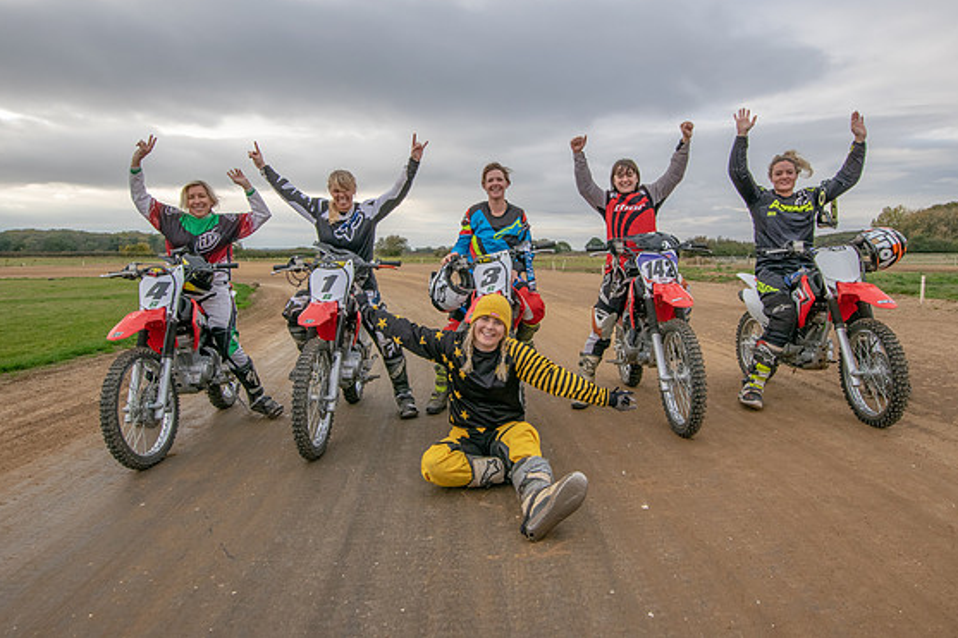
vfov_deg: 53.0
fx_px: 638
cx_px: 495
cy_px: 279
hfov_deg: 73.7
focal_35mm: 24
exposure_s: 1/200
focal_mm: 14
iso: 400
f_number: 9
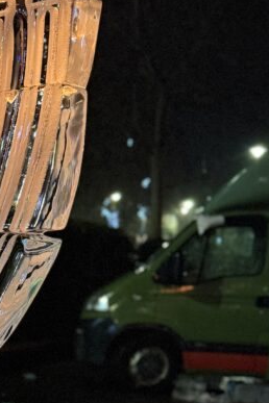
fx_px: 740
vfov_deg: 29.4
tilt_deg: -7.8
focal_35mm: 66
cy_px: 352
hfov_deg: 19.0
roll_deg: -3.9
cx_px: -90
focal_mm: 6.76
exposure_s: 1/50
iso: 800
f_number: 1.78
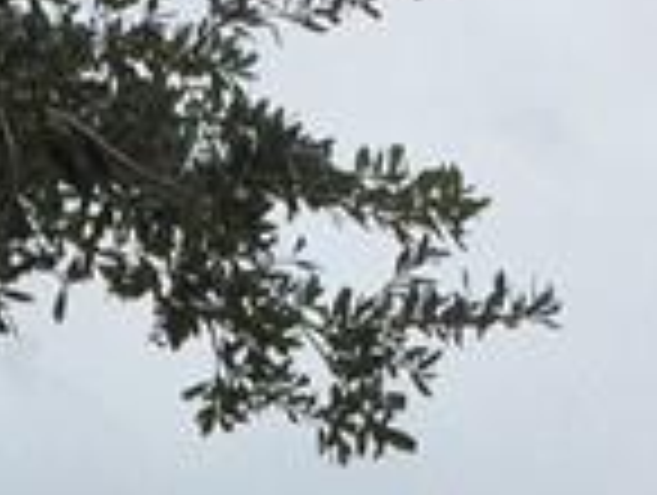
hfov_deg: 9.7
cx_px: 32
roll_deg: -2.0
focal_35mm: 203
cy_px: 1368
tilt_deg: +9.4
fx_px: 3859
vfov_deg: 6.8
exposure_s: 1/1041
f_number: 2.2
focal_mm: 4.15
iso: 32
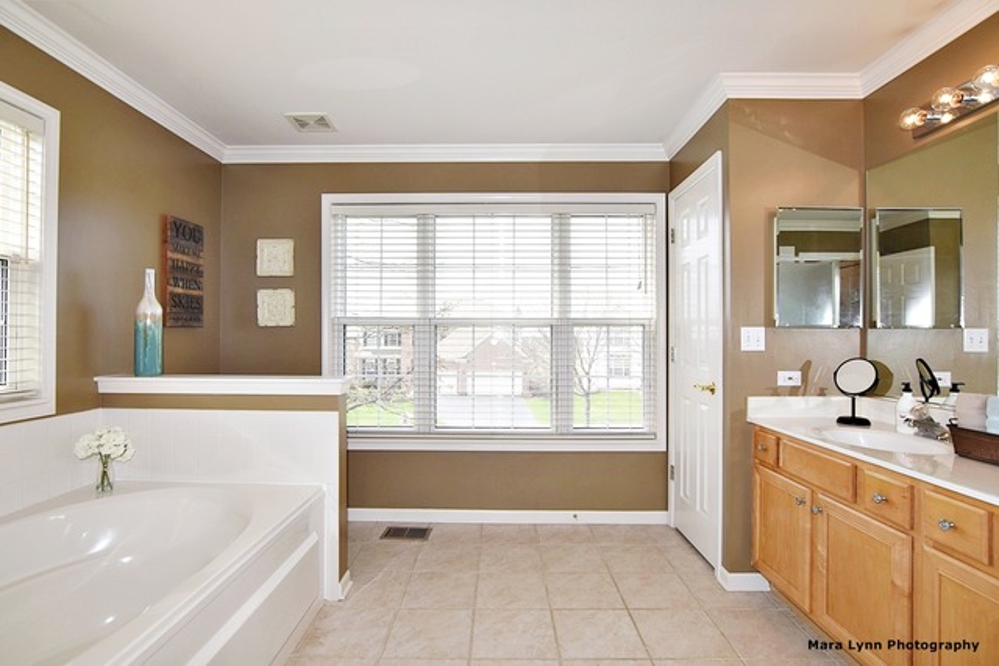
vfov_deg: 72.1
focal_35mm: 16
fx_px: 458
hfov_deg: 95.0
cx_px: 500
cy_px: 333
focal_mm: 11
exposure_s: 1/125
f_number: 5.6
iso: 100
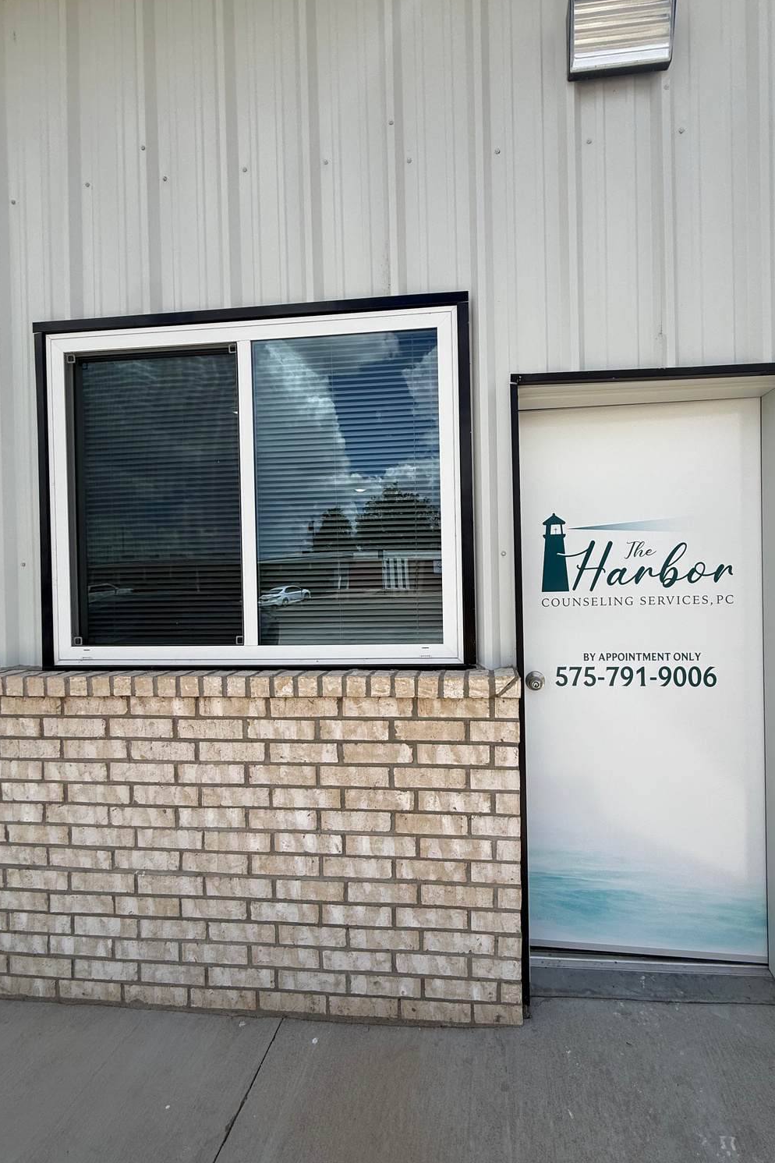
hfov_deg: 76.9
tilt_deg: +0.6
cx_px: 444
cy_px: 589
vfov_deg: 100.4
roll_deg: +2.2
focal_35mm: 15
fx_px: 484
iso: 50
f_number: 2.2
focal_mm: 2.22
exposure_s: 1/1848
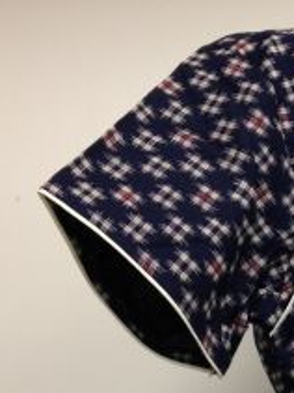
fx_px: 1179
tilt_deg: +4.6
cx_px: 427
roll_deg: +0.9
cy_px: 397
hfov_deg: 13.5
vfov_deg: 18.4
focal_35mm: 104
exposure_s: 1/20
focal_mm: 4.12
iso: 64
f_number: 2.4
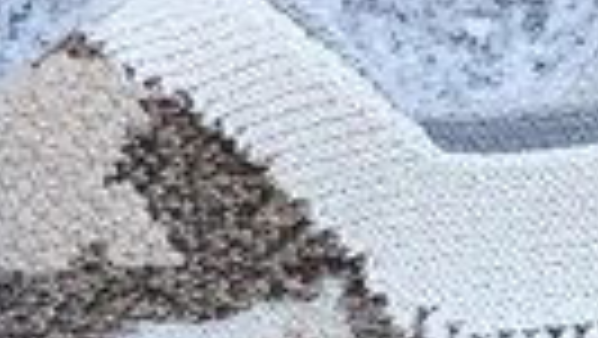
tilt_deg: -17.2
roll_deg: -0.6
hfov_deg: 9.3
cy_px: 1219
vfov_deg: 4.9
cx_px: 0
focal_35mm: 229
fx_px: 3633
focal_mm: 3.3
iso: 25
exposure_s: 1/488
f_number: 2.4
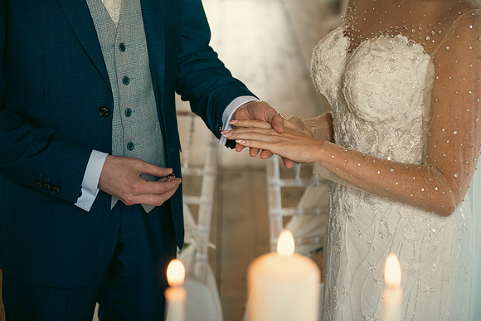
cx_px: 240
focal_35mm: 70
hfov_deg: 28.8
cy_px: 160
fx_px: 935
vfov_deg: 19.5
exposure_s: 1/160
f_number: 3.5
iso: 640
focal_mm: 70
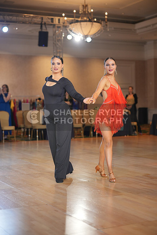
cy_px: 118
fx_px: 412
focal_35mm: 63
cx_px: 78
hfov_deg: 21.6
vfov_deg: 31.9
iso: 800
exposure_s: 1/500
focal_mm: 63
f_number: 2
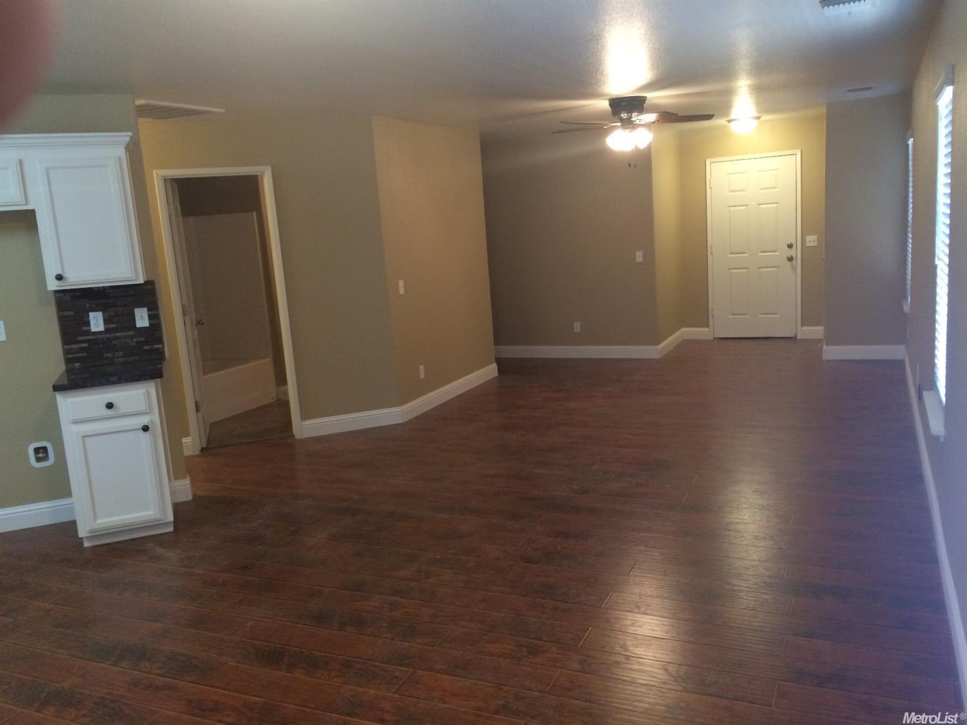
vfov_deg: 48.2
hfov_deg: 61.7
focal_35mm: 29
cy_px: 362
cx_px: 484
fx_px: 810
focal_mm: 4.15
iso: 200
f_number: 2.2
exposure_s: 1/30
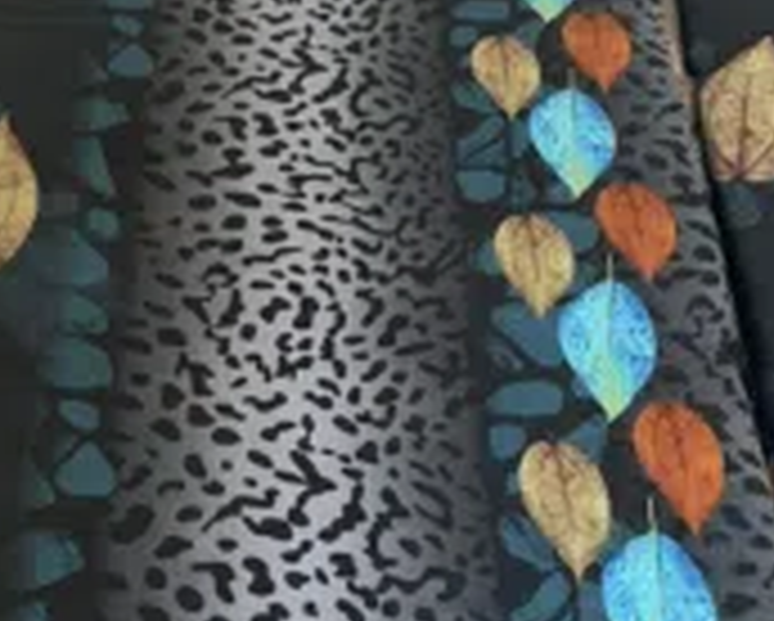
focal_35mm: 59
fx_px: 1353
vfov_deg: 25.8
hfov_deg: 31.7
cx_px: 279
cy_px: 356
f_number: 1.5
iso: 160
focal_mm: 5.7
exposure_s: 1/60
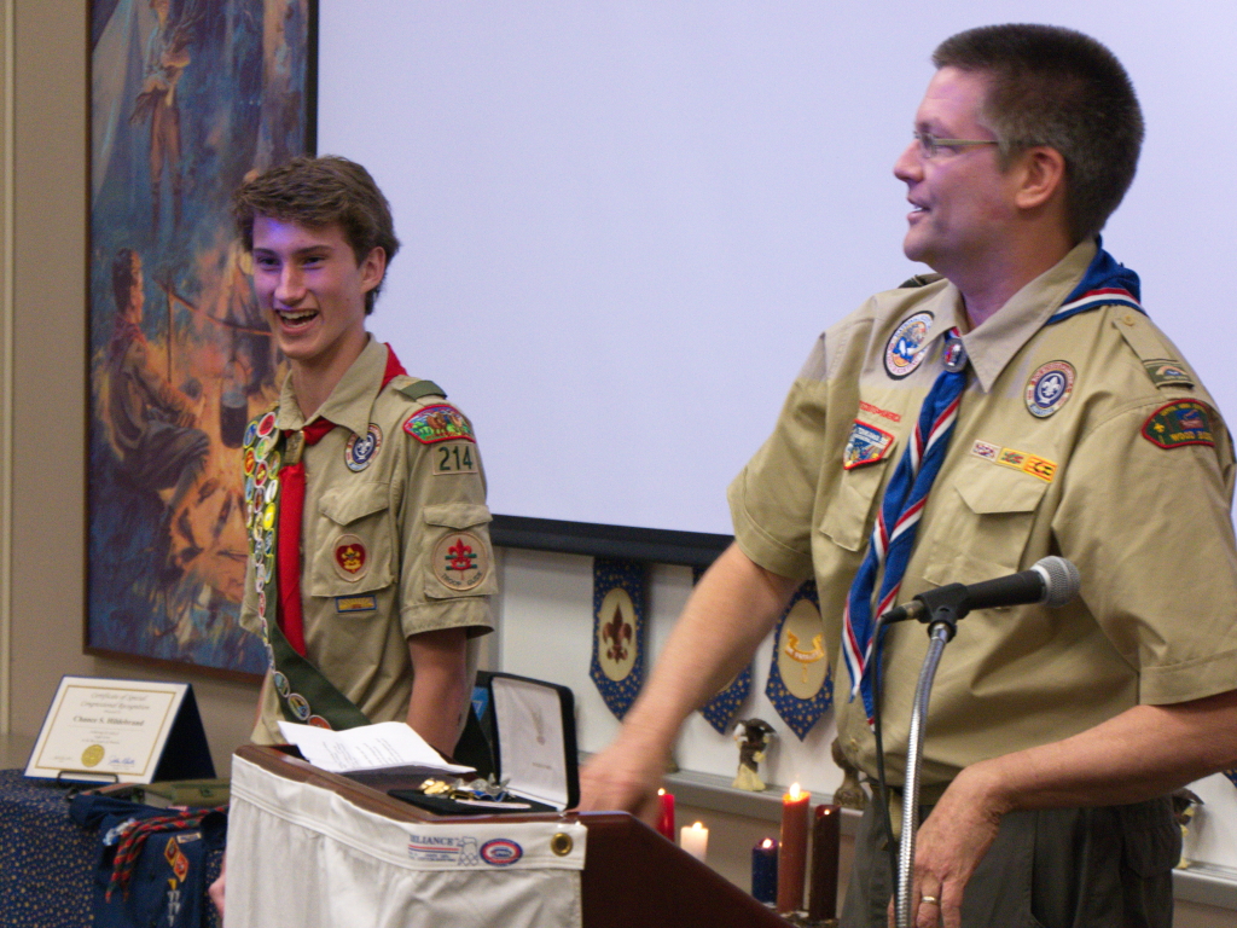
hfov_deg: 16.1
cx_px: 618
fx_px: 4360
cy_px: 464
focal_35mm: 122
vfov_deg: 12.1
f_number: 5.2
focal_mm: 61
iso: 3200
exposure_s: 1/125
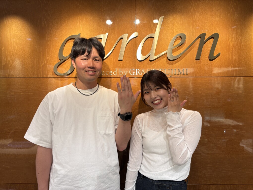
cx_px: 126
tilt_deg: -2.4
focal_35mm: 26
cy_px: 95
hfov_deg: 67.3
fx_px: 190
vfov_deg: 53.1
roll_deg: +0.2
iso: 80
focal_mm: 5.96
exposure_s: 1/60
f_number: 1.6
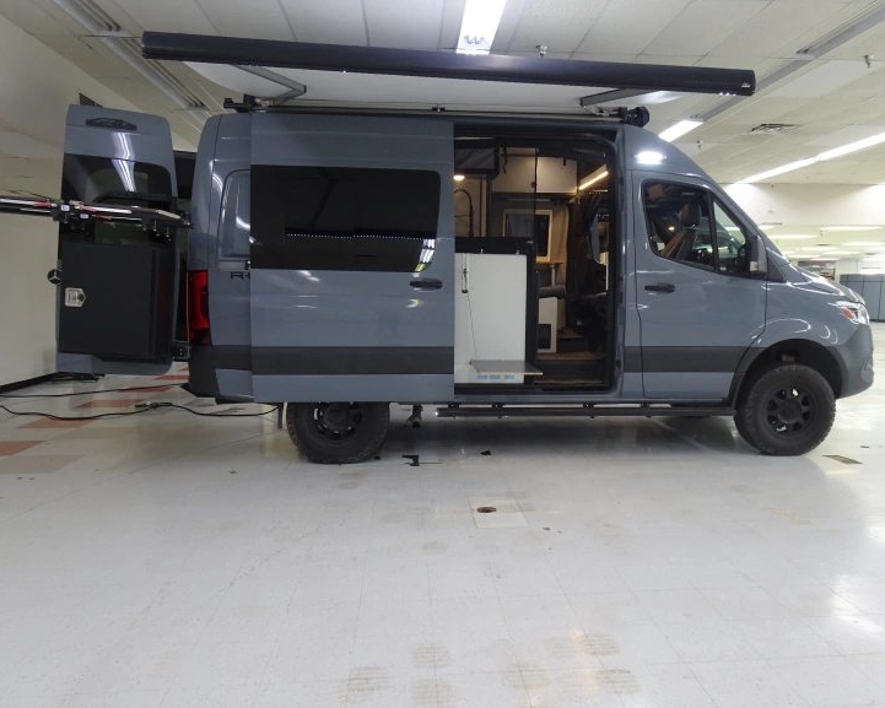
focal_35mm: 26
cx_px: 466
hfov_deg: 66.0
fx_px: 681
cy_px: 366
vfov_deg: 54.9
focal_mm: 4.1
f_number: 3.5
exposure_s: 1/30
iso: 200
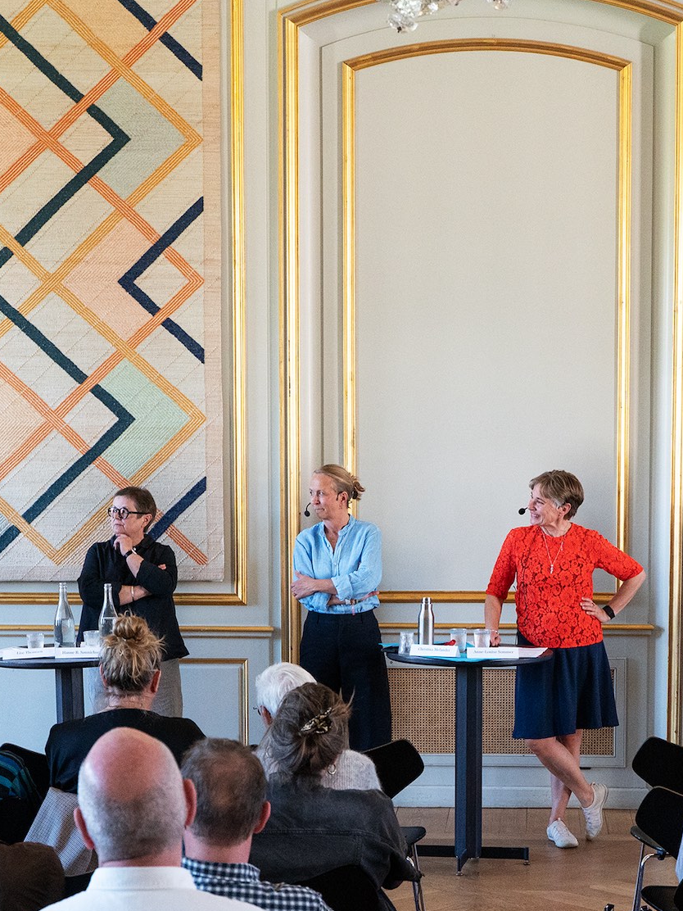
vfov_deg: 24.2
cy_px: 641
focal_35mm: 80
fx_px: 2105
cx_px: 482
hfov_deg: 18.4
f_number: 4.5
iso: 2500
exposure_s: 1/160
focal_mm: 37
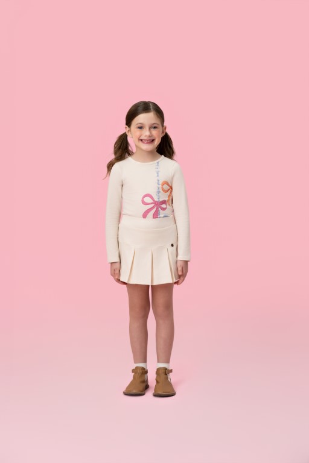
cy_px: 232
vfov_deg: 29.7
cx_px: 154
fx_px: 875
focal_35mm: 68
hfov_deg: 20.0
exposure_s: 1/125
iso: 100
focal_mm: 68
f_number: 6.3
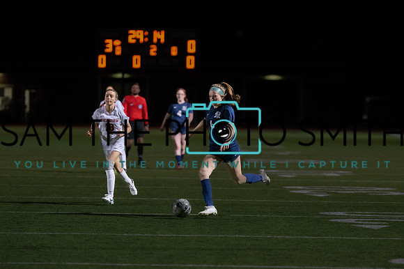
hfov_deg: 9.5
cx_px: 239
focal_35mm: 217
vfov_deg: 6.3
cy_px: 156
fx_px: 2439
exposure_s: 1/1000
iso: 5000
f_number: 3.2
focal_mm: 164
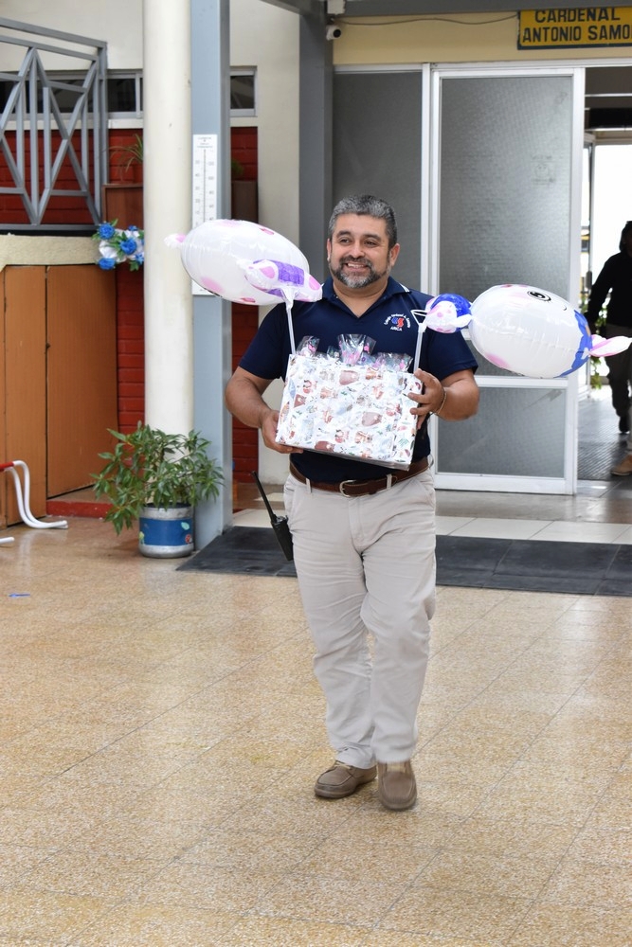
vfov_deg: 28.1
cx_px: 316
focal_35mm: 72
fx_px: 1895
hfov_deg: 18.9
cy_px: 474
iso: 1250
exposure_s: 1/100
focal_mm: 48
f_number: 8
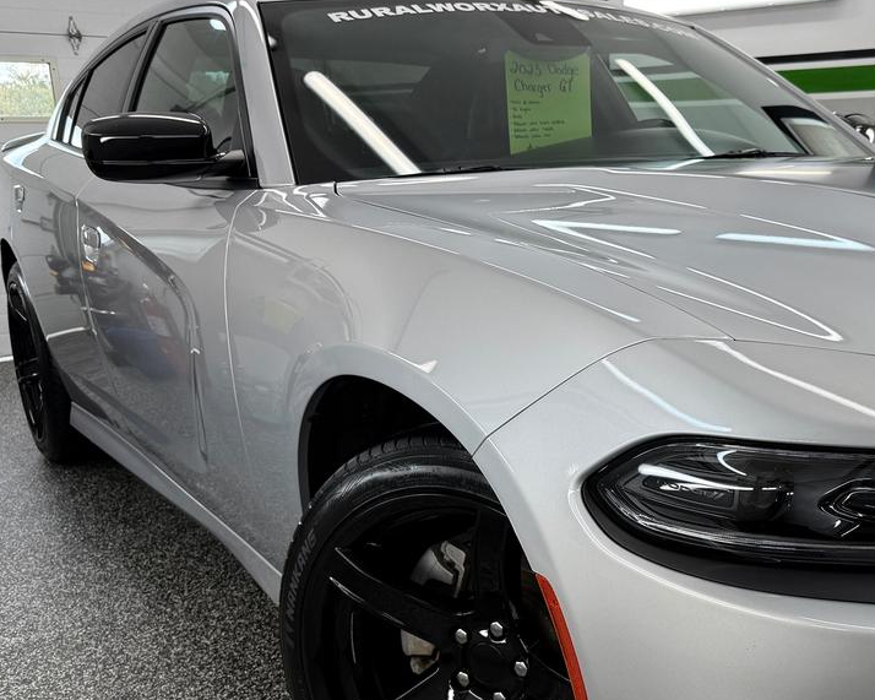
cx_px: 735
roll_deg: +0.5
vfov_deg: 35.4
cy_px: 452
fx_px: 1088
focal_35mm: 42
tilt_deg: -15.6
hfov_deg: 41.4
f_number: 1.78
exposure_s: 1/195
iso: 64
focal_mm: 6.76
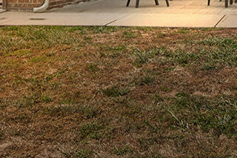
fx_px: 526
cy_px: 11
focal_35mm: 80
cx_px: 242
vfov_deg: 16.8
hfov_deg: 24.1
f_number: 20
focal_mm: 16
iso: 320
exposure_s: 1/30
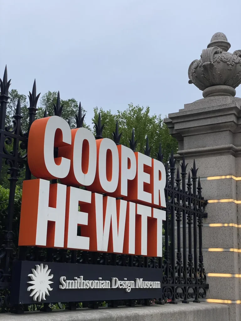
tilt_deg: +16.3
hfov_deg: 28.0
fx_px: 483
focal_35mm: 52
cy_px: 160
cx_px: 120
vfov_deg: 36.8
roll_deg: -2.2
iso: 20
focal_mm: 6
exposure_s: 1/324
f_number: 2
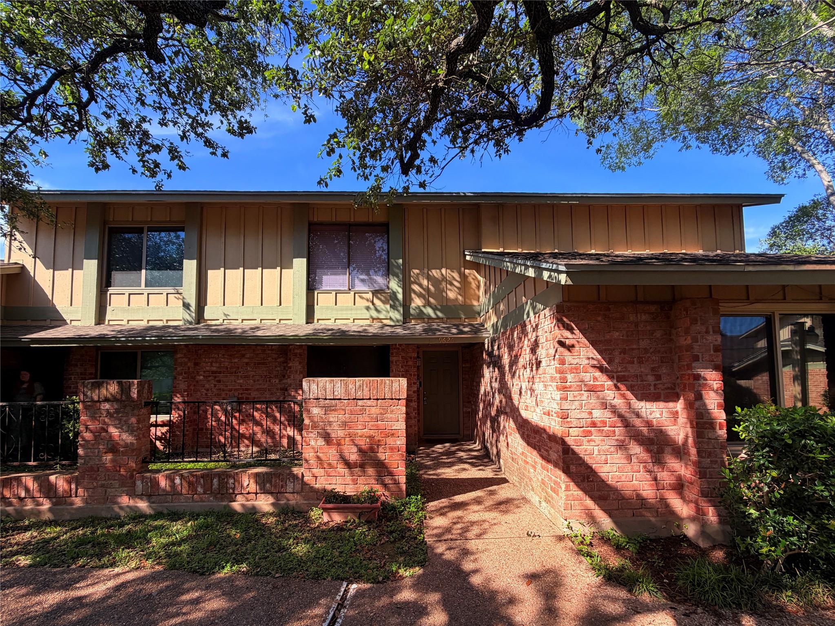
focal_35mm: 14
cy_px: 313
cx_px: 418
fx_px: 338
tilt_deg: +9.3
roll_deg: +0.9
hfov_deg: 102.1
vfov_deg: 85.7
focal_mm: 2.22
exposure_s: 1/574
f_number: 2.2
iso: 40
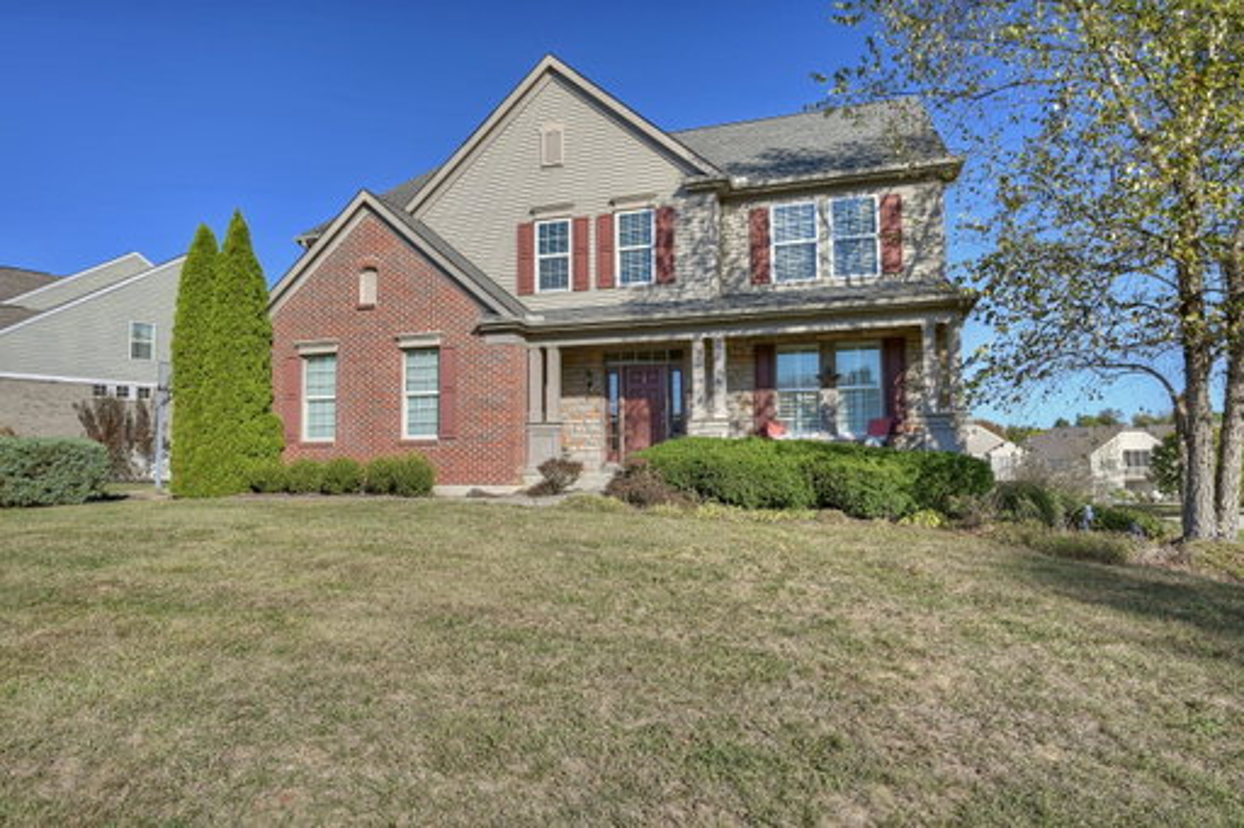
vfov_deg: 60.7
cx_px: 622
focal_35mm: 20
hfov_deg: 82.6
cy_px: 414
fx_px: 708
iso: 100
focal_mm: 20.5
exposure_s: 1/60
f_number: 10
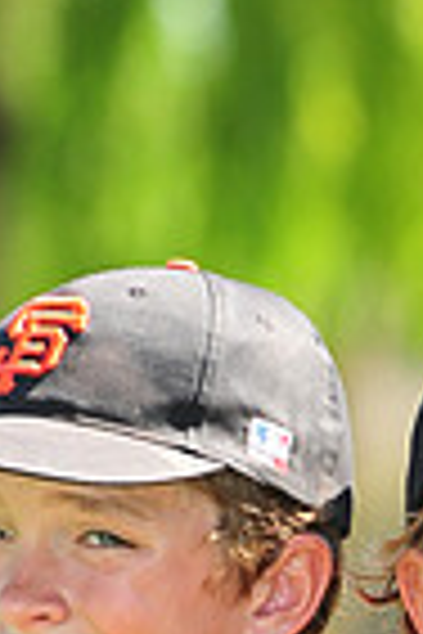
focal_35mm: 821
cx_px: 351
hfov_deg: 1.7
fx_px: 14469
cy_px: 917
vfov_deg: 2.5
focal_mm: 200
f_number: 5.6
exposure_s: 1/200
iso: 200
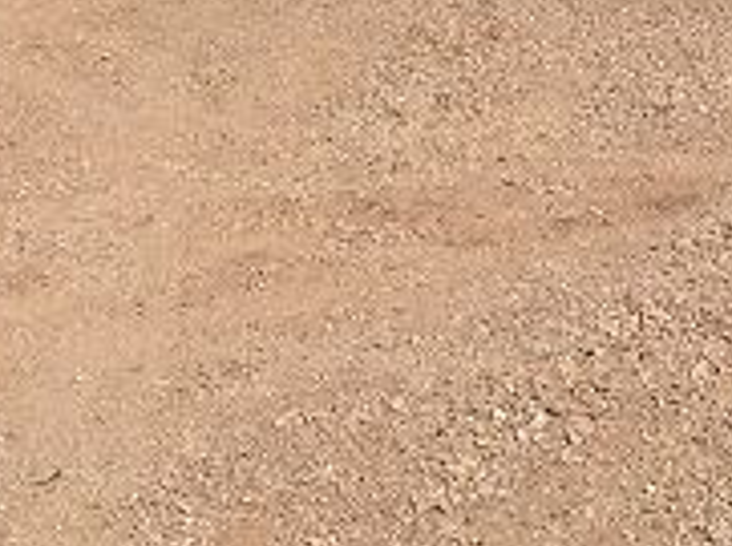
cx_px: 364
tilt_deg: +3.4
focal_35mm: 131
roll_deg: +0.6
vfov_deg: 10.5
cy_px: -473
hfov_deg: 15.1
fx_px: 2765
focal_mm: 4.15
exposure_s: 1/4950
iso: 32
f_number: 2.2
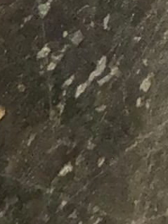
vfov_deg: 11.4
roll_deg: +2.1
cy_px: -454
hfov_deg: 11.1
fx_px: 569
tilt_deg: -42.4
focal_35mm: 88
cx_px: 498
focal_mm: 2.22
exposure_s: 1/40
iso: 250
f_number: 2.2
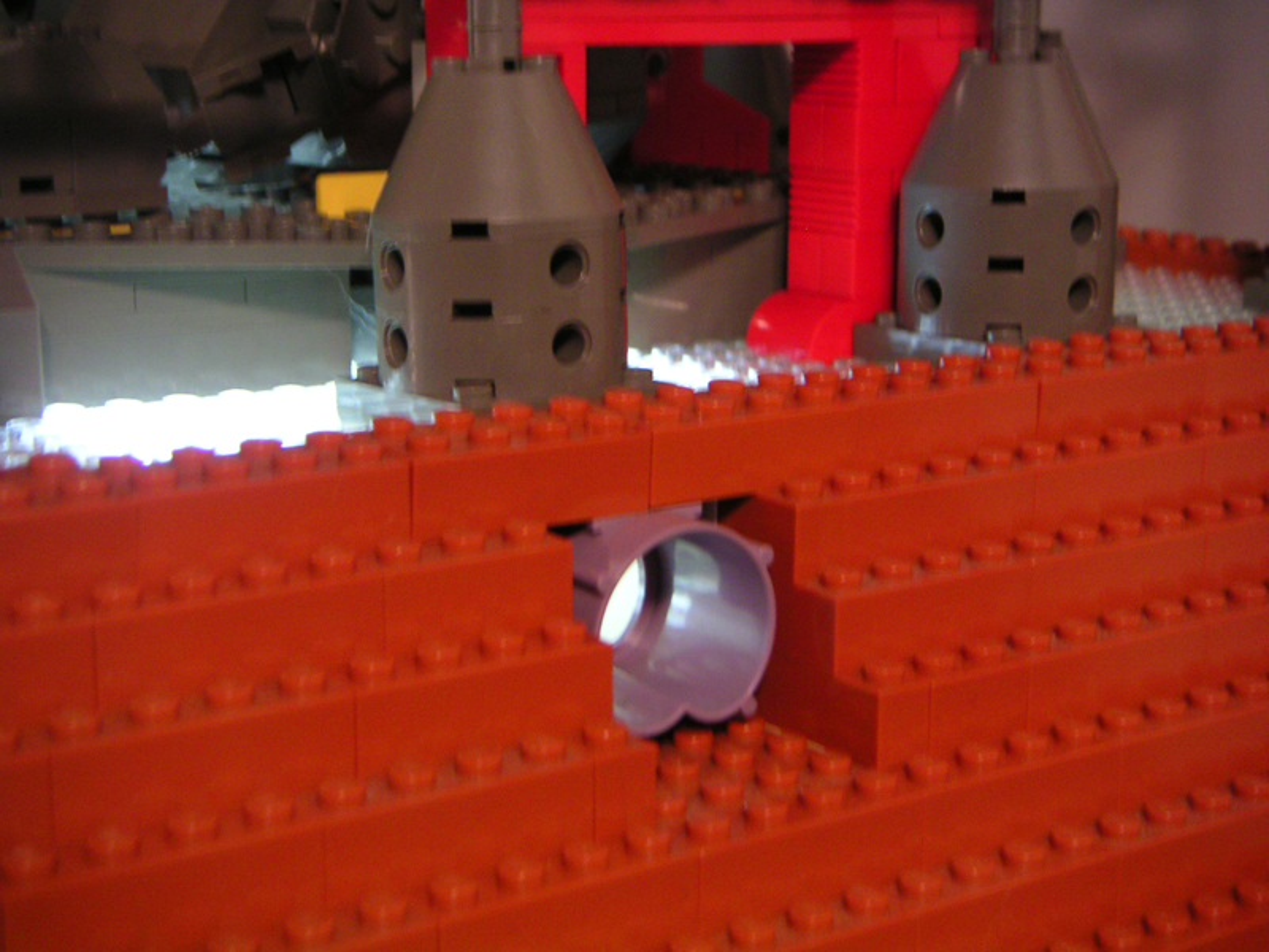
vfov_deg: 24.0
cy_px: 476
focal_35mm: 61
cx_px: 634
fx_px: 2236
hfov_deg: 31.7
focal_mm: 9.4
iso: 100
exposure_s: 1/8
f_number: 3
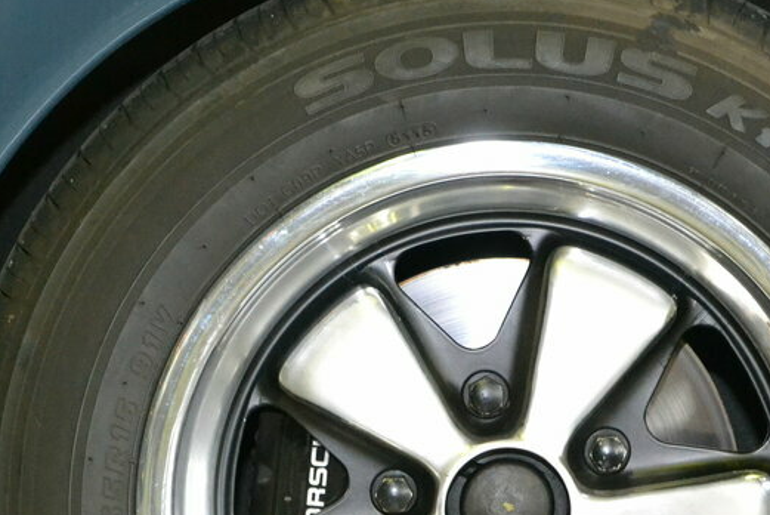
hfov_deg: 14.1
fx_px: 3103
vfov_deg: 9.4
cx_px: 531
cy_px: 512
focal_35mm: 145
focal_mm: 42
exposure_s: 1/60
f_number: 5.3
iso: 2800
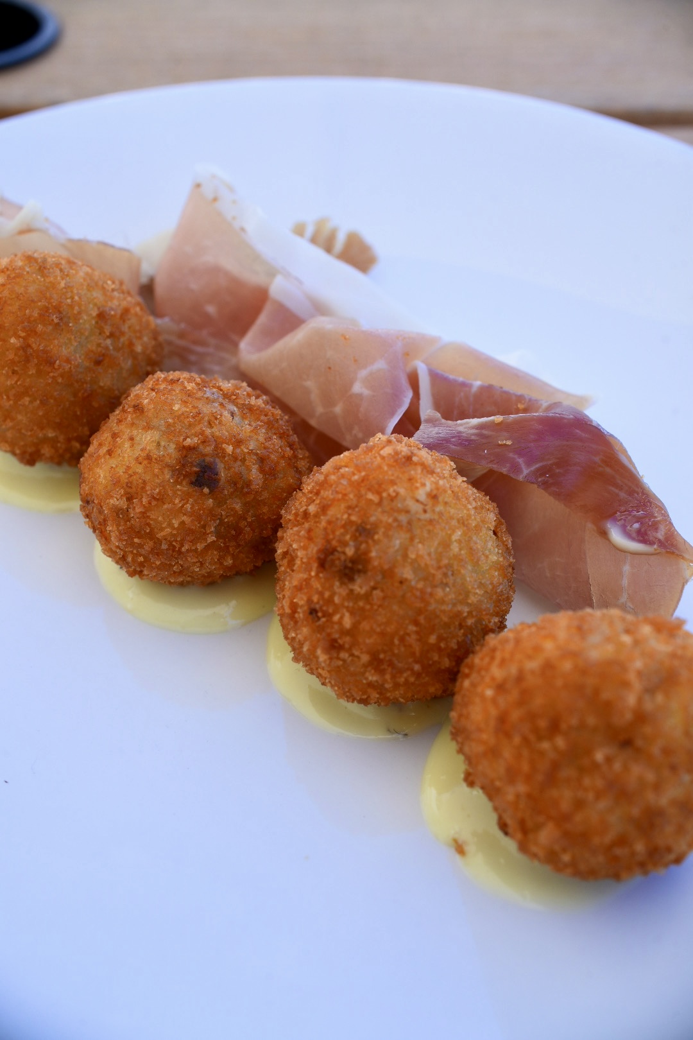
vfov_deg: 48.5
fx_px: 1155
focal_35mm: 40
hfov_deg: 33.4
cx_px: 346
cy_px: 520
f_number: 11
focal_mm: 40
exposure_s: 1/250
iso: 400
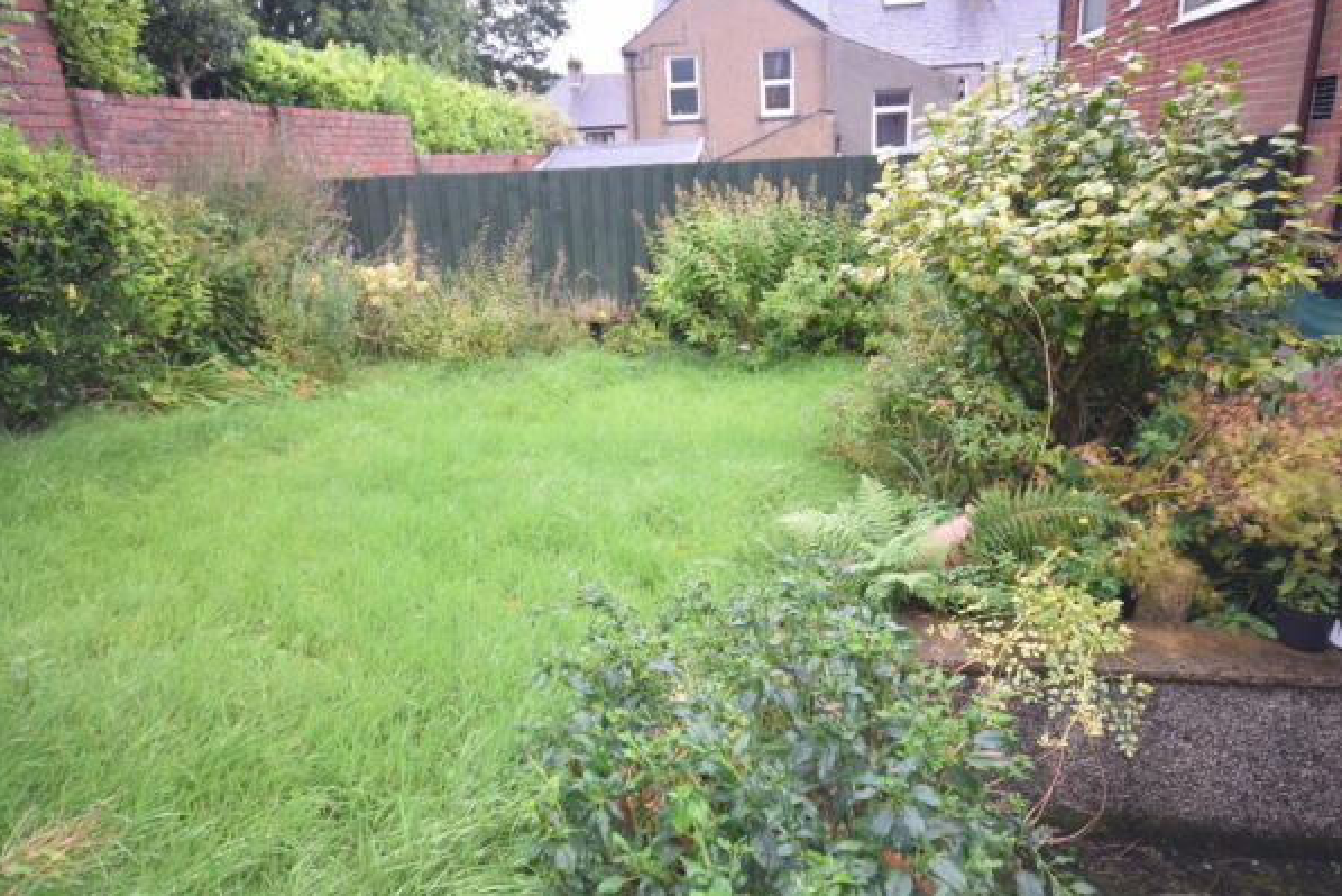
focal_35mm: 23
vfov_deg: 55.1
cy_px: 430
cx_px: 692
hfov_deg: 76.1
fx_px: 858
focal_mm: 14
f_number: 5.6
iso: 400
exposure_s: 1/125
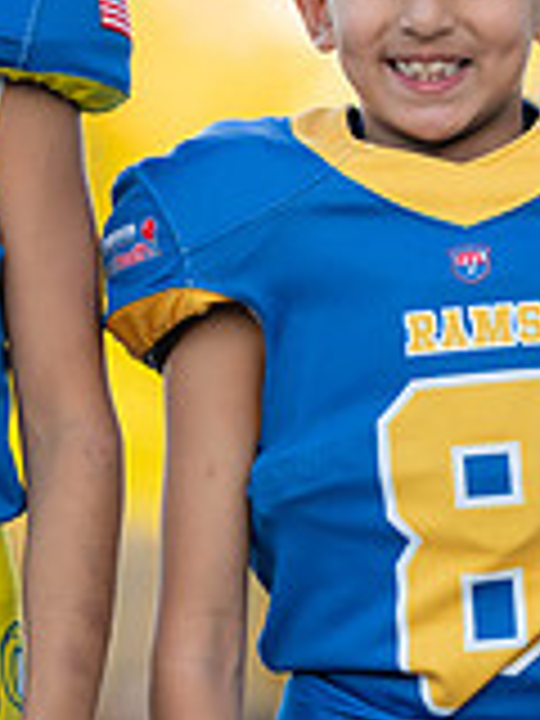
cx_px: 162
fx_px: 10275
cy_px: 340
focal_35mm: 494
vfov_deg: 4.0
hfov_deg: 3.0
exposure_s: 1/320
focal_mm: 142
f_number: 2.8
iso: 250
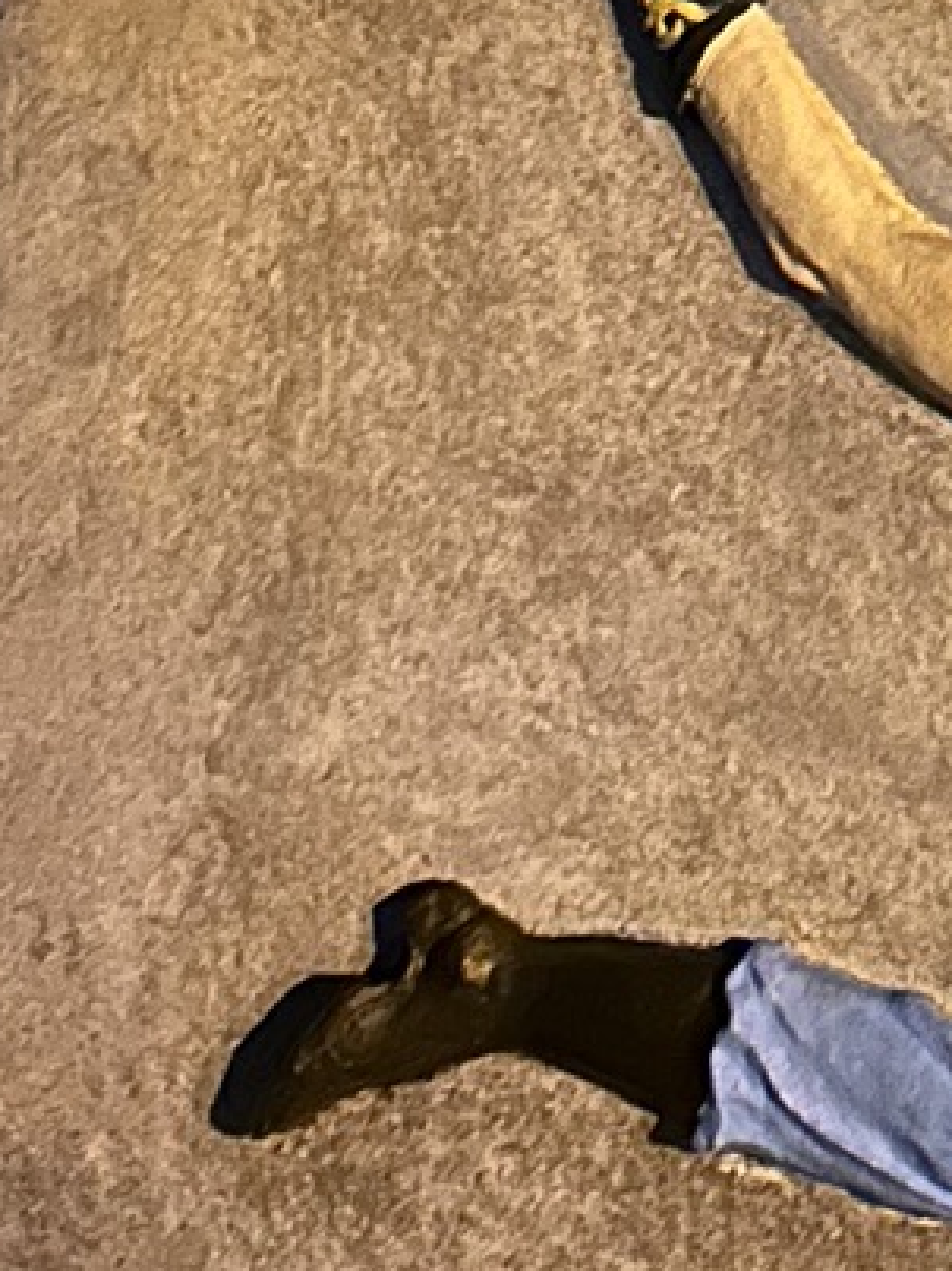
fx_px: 4733
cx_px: 1674
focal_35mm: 129
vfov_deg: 14.9
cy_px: -142
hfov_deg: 10.8
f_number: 1.5
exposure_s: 1/14
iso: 1250
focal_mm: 5.7
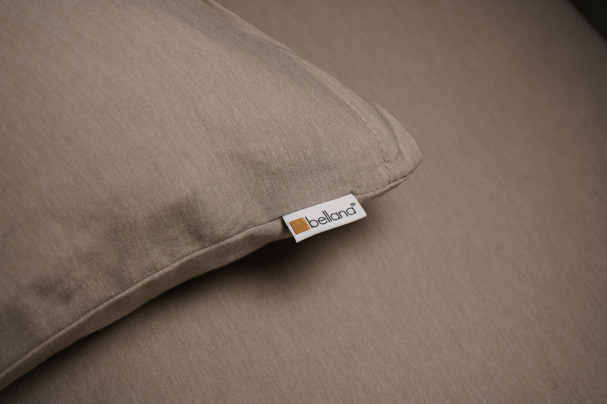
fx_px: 1096
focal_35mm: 65
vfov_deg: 20.9
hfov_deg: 31.0
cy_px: 202
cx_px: 304
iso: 200
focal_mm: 65
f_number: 7.1
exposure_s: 1/125
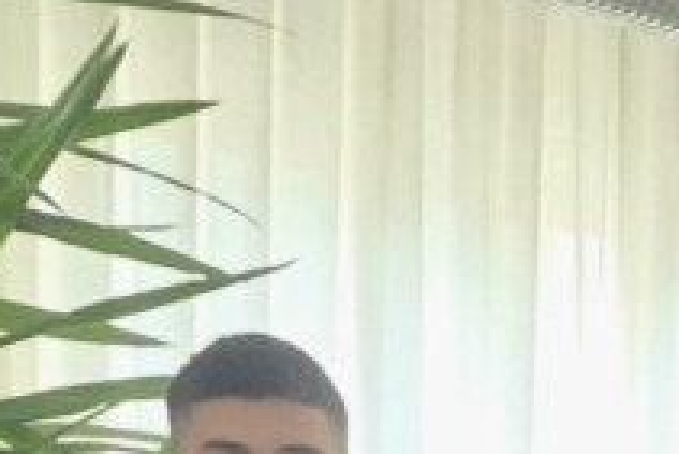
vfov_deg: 7.8
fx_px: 2737
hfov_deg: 11.9
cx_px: 1535
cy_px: 1489
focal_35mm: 145
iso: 200
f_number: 1.8
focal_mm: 5.4
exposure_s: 1/100
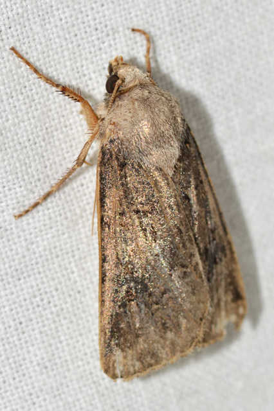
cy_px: 206
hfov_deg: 9.1
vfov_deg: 13.7
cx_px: 137
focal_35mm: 150
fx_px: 1714
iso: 100
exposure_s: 1/200
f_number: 20
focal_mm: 100
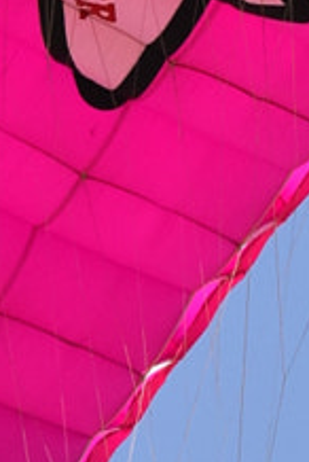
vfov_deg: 1.8
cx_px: 190
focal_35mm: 1121
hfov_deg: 1.2
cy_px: 945
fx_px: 14386
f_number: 7.1
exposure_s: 1/2000
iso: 400
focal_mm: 102
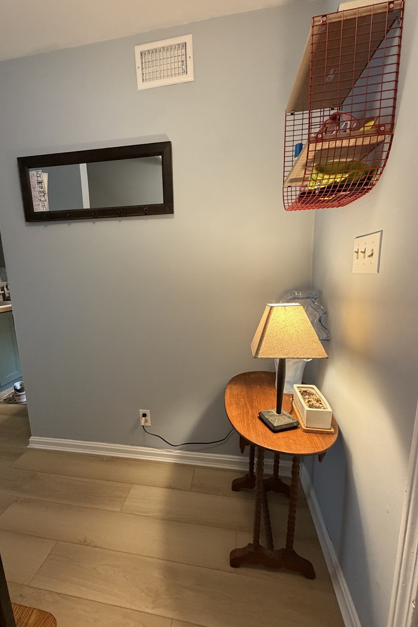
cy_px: 316
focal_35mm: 15
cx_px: 190
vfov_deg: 100.4
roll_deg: +1.8
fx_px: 261
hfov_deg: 77.1
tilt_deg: -9.4
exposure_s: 1/60
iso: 500
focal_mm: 2.22
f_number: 2.2
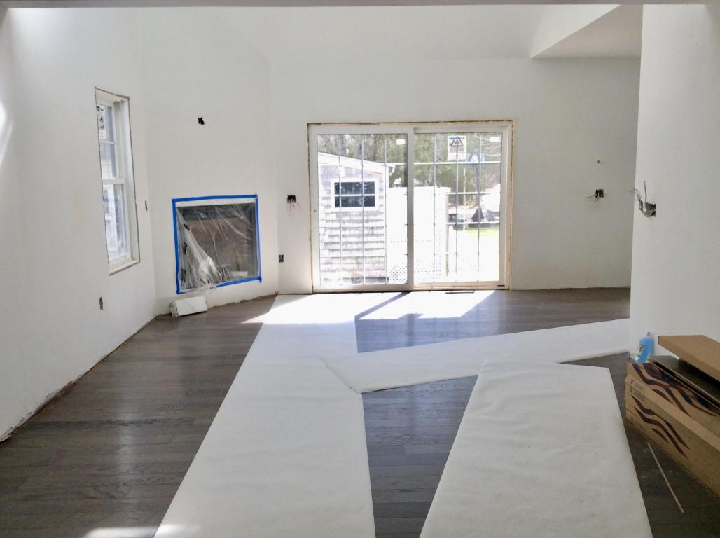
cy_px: 269
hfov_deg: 56.9
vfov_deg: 44.1
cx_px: 360
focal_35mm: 32
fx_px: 665
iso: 32
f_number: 2.4
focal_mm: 3.3
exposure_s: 1/149
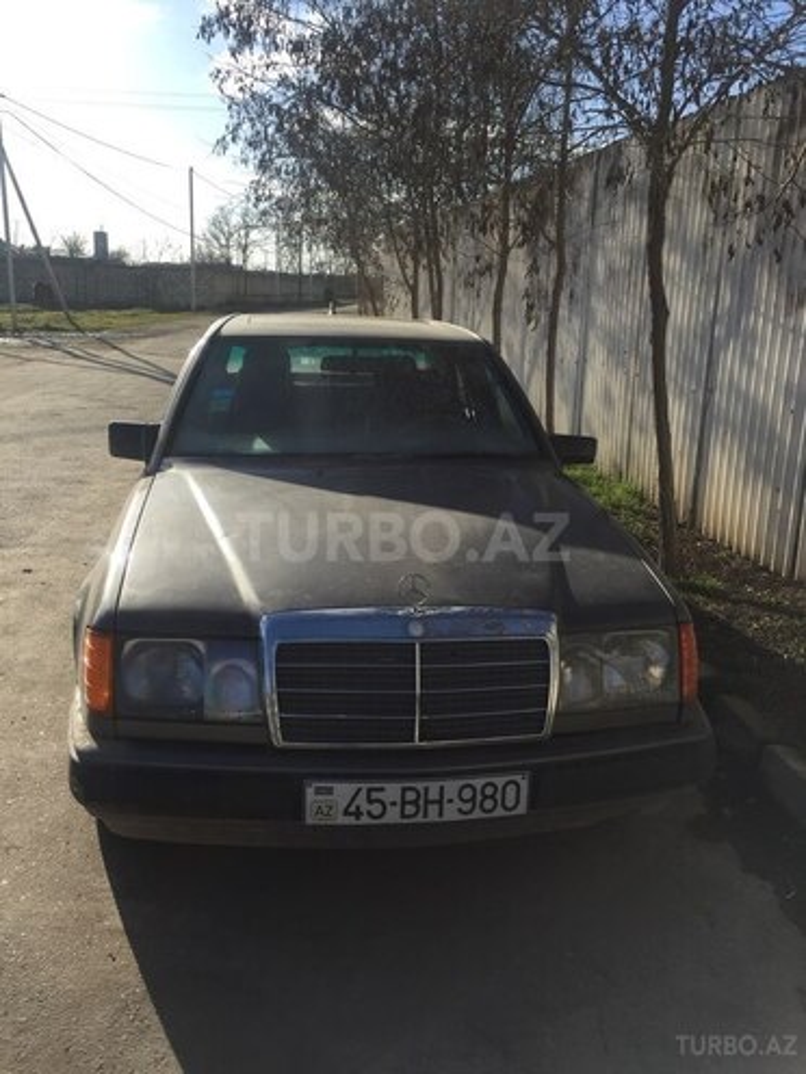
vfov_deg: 61.7
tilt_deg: -13.3
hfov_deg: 48.2
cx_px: 403
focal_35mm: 29
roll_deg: -2.3
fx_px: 900
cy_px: 537
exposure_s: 1/1980
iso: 32
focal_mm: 4.15
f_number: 2.2
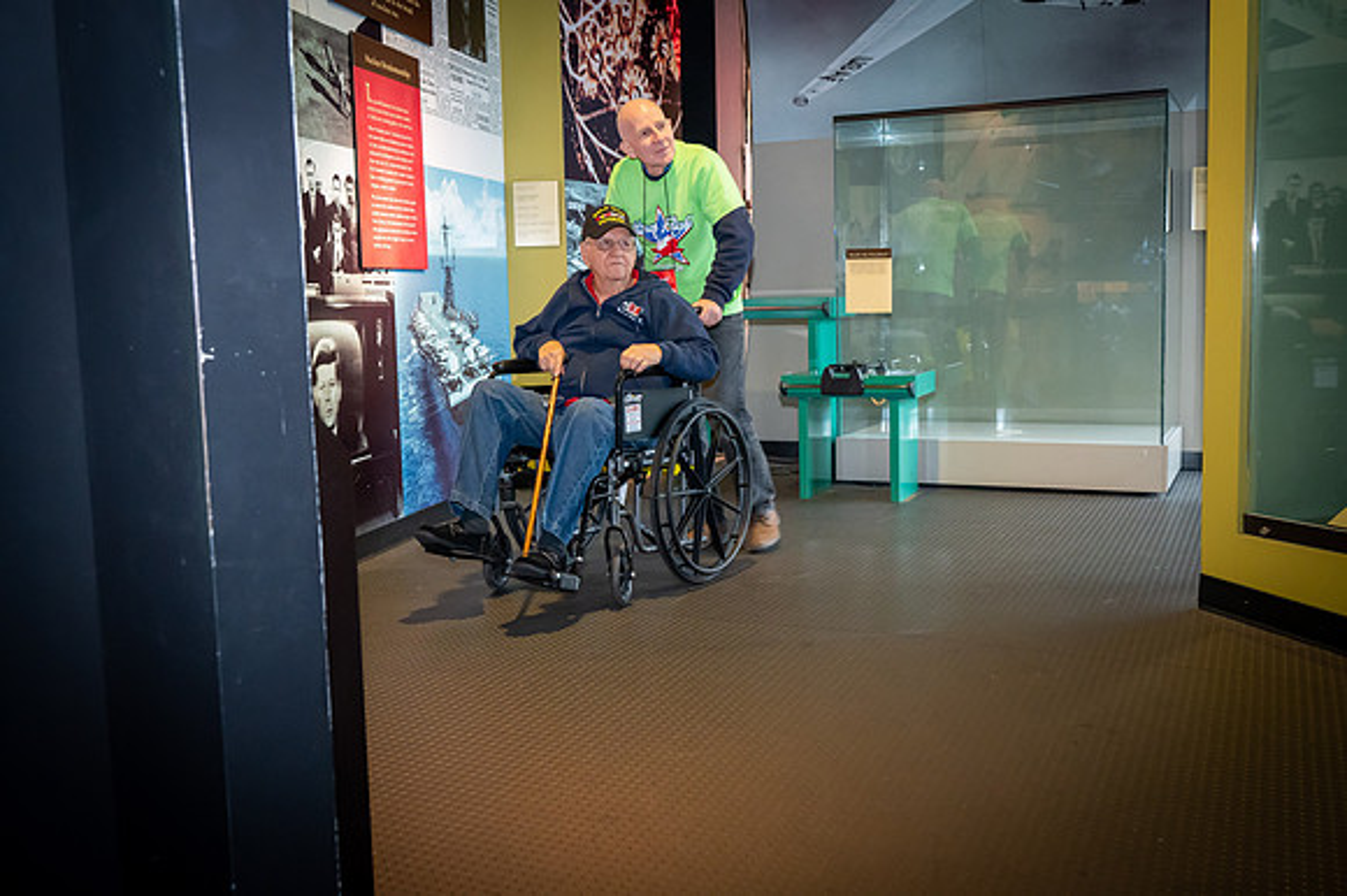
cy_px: 448
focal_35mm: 35
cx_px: 674
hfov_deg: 54.5
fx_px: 1309
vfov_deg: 37.8
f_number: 5.6
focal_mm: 35
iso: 7200
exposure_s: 1/50
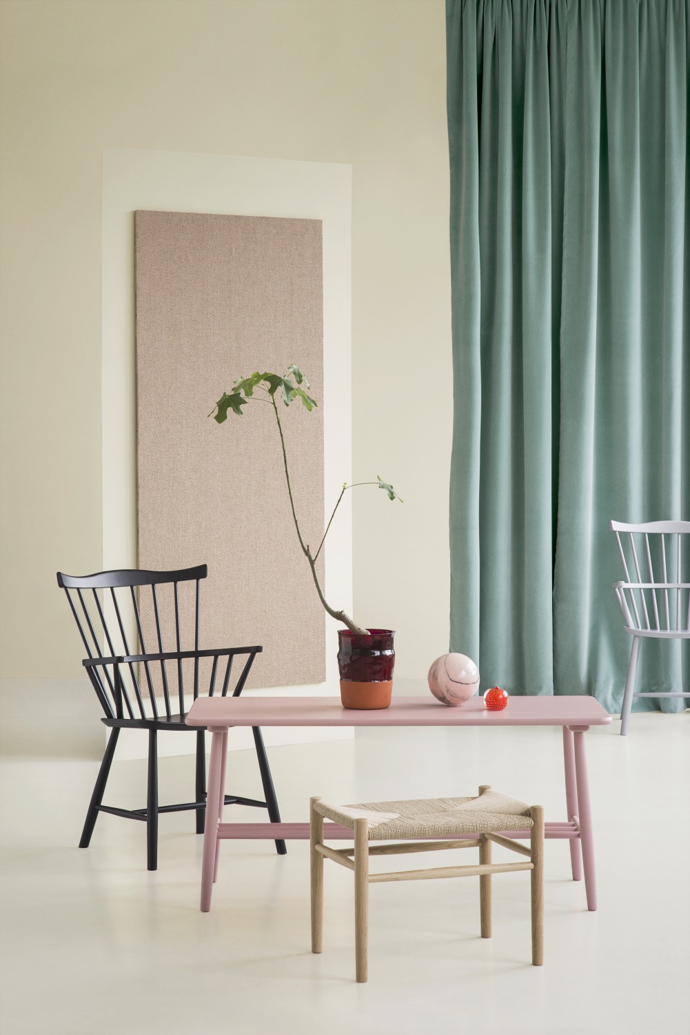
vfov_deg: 23.9
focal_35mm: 85
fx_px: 2442
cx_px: 345
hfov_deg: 16.1
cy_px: 518
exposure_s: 3
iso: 100
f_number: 14
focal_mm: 85
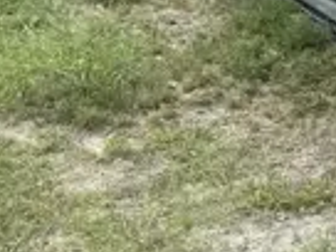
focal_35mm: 113
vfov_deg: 13.1
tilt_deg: -22.3
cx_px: 687
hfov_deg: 14.3
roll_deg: -1.4
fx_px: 1097
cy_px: 79
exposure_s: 1/1227
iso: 80
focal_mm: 6.86
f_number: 1.78
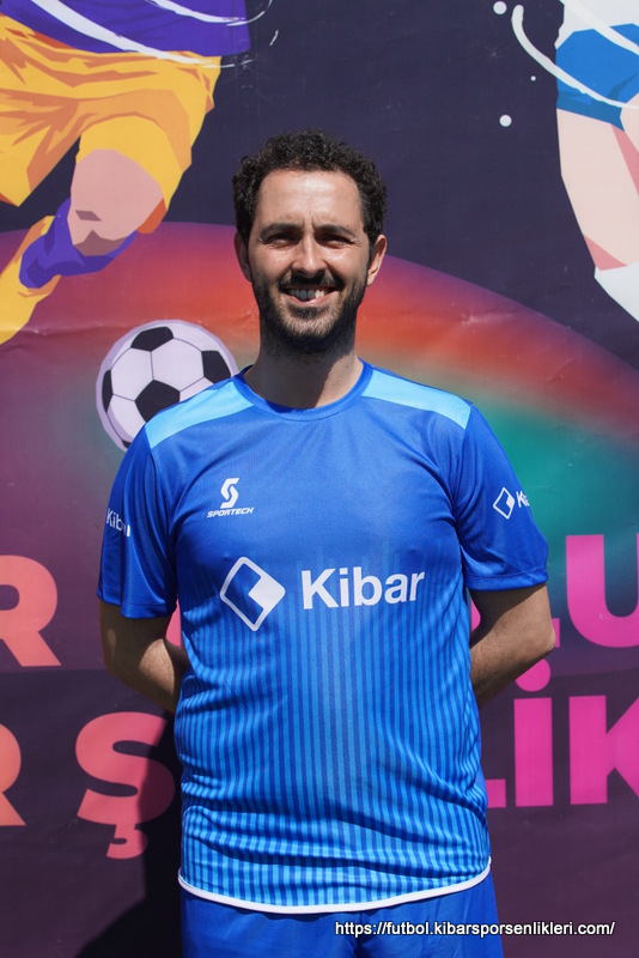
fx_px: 2793
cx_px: 320
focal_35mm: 105
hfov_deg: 13.1
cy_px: 479
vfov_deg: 19.4
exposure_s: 1/800
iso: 100
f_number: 5
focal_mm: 70
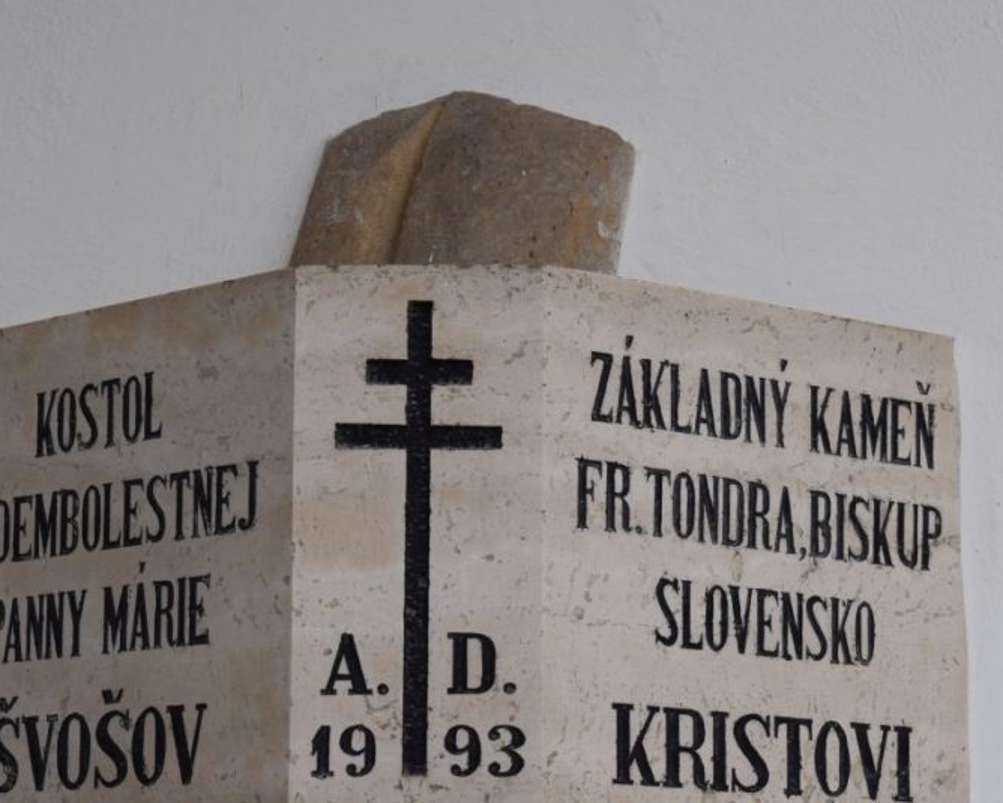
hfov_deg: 16.2
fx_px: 3526
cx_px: 363
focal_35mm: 119
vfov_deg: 13.0
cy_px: 501
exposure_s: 1/250
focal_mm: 55
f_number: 8
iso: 280
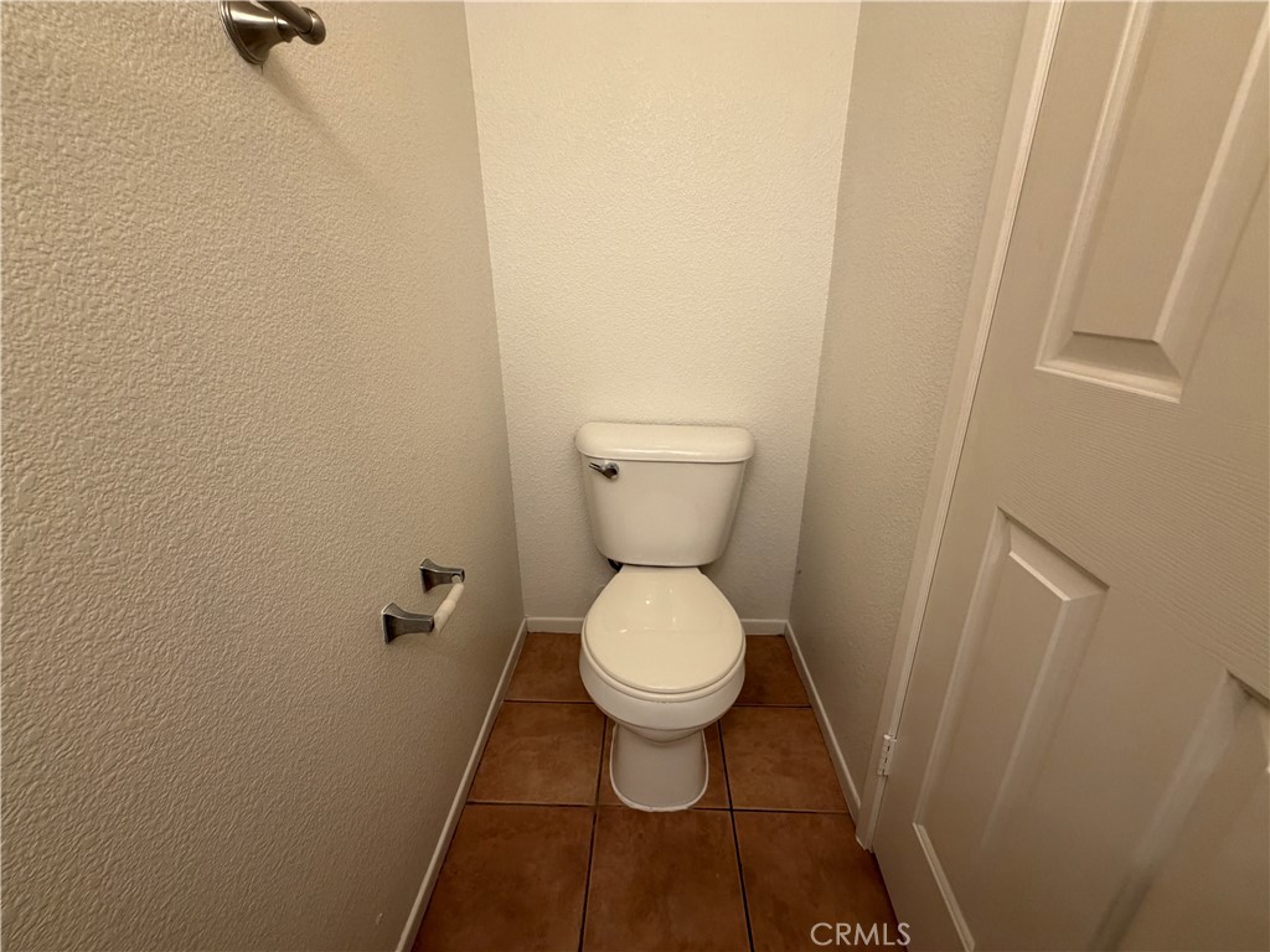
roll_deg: +1.0
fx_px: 514
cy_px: 476
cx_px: 635
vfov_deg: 85.7
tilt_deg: -20.9
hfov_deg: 102.1
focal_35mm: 14
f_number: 2.2
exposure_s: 1/120
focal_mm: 2.22
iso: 200
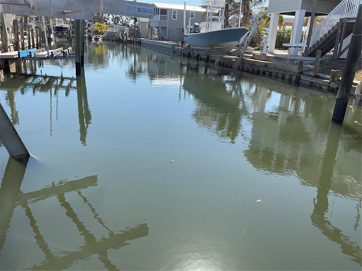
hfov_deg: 61.7
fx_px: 303
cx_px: 181
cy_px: 136
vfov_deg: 48.2
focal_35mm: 29
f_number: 1.8
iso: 16
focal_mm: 3
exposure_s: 1/1412
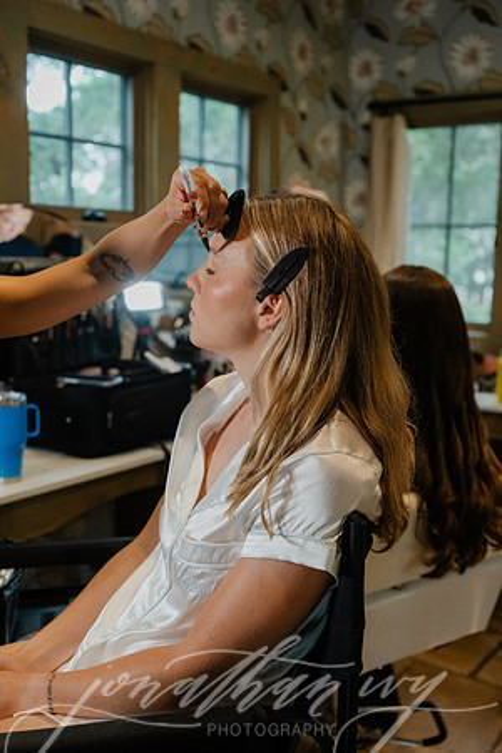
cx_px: 251
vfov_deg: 48.5
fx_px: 837
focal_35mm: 40
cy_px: 376
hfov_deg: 33.4
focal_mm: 40
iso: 2800
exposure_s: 1/320
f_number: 3.5
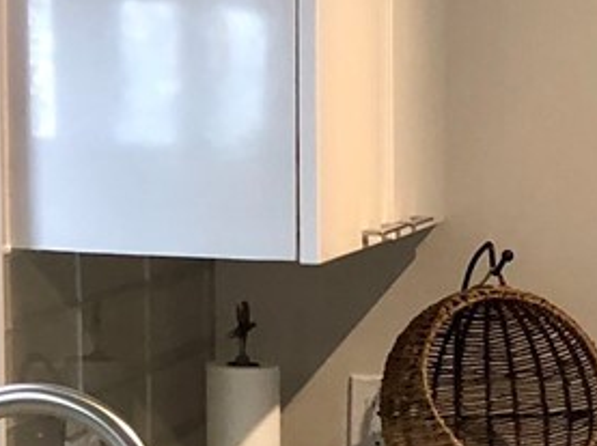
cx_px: 694
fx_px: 2790
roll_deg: -2.1
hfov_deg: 12.0
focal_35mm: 162
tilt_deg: -11.6
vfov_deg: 9.0
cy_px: 629
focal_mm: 4
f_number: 1.8
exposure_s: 1/30
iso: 40
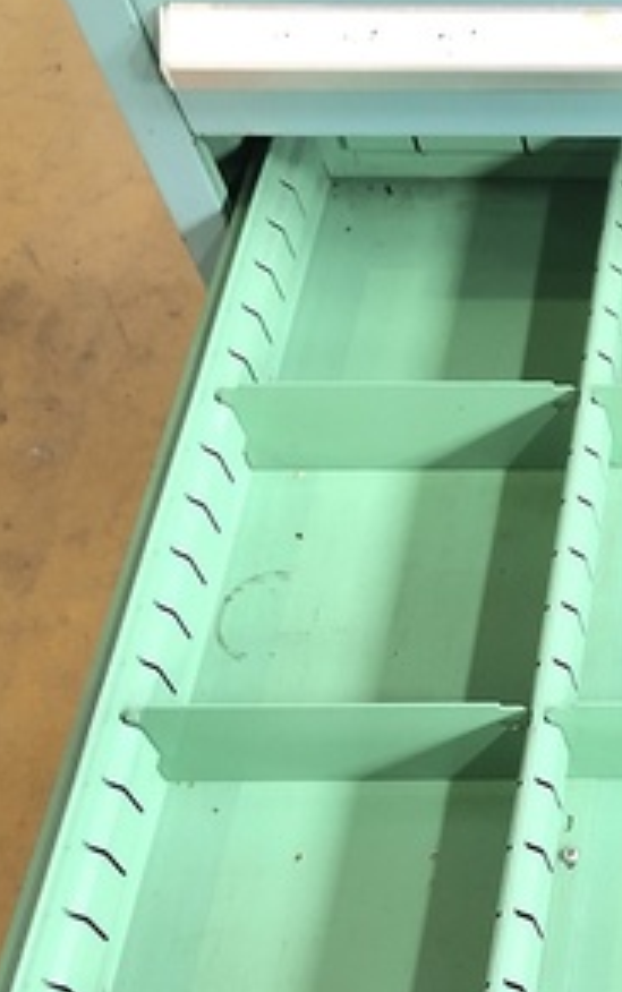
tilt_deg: -58.5
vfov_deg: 31.1
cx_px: 958
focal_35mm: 65
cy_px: 696
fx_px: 1759
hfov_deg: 17.8
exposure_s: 1/20
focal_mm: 3.99
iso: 40
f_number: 1.8
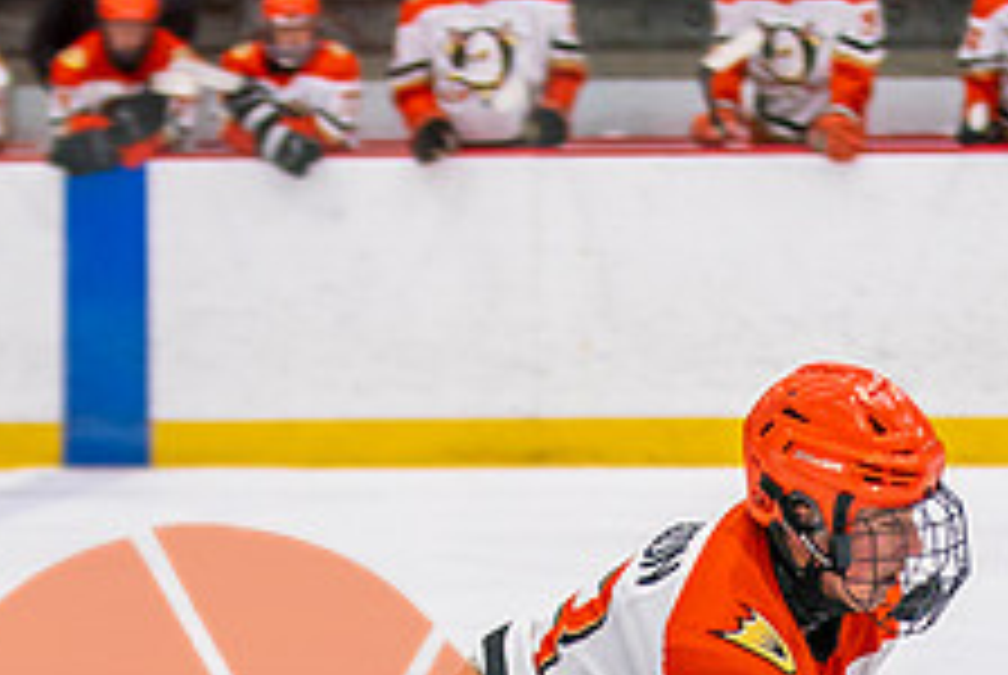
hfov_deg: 6.7
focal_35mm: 308
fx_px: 8635
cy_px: 982
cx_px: 554
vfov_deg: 4.5
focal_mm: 75
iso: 640
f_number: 2.8
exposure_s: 1/640
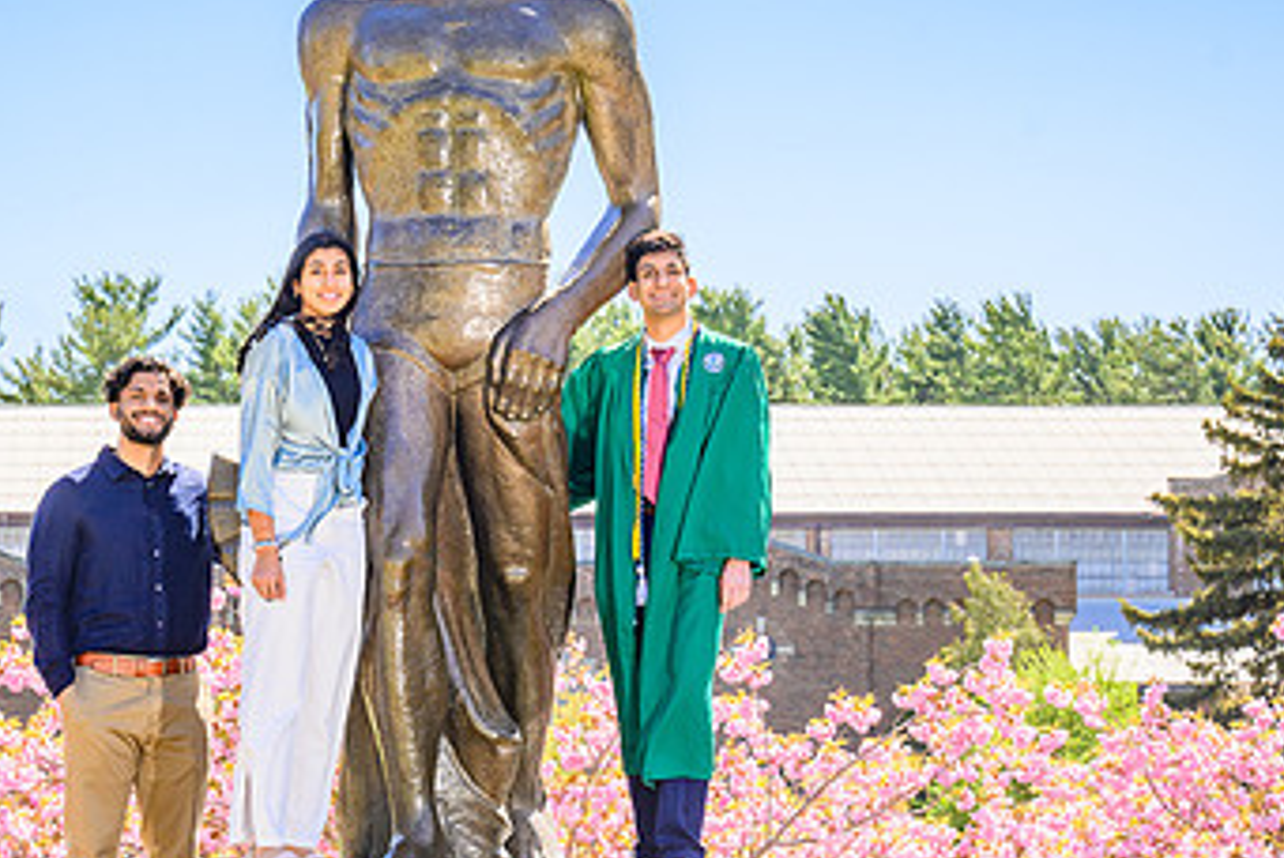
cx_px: 452
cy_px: 405
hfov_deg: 13.1
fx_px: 5604
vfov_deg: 8.8
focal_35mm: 157
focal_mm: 79
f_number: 8
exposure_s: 1/200
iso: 64
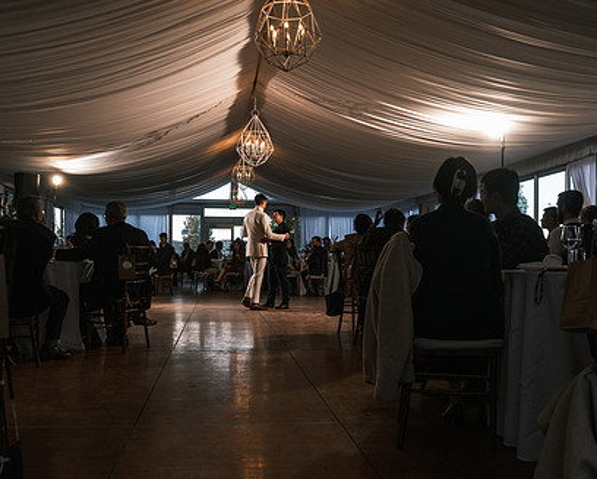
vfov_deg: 41.2
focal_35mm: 36
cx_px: 271
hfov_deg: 50.2
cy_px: 251
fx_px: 637
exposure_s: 1/250
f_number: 3.2
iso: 400
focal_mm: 18
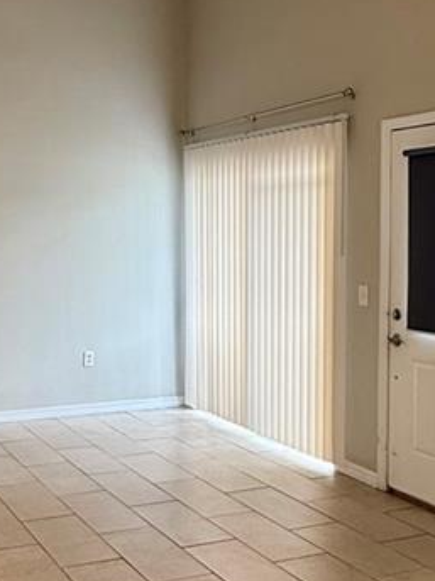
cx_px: 88
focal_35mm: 49
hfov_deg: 29.0
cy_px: 261
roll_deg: -0.5
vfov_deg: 38.9
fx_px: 822
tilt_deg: -2.0
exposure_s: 1/120
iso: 125
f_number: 2.2
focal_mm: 2.22
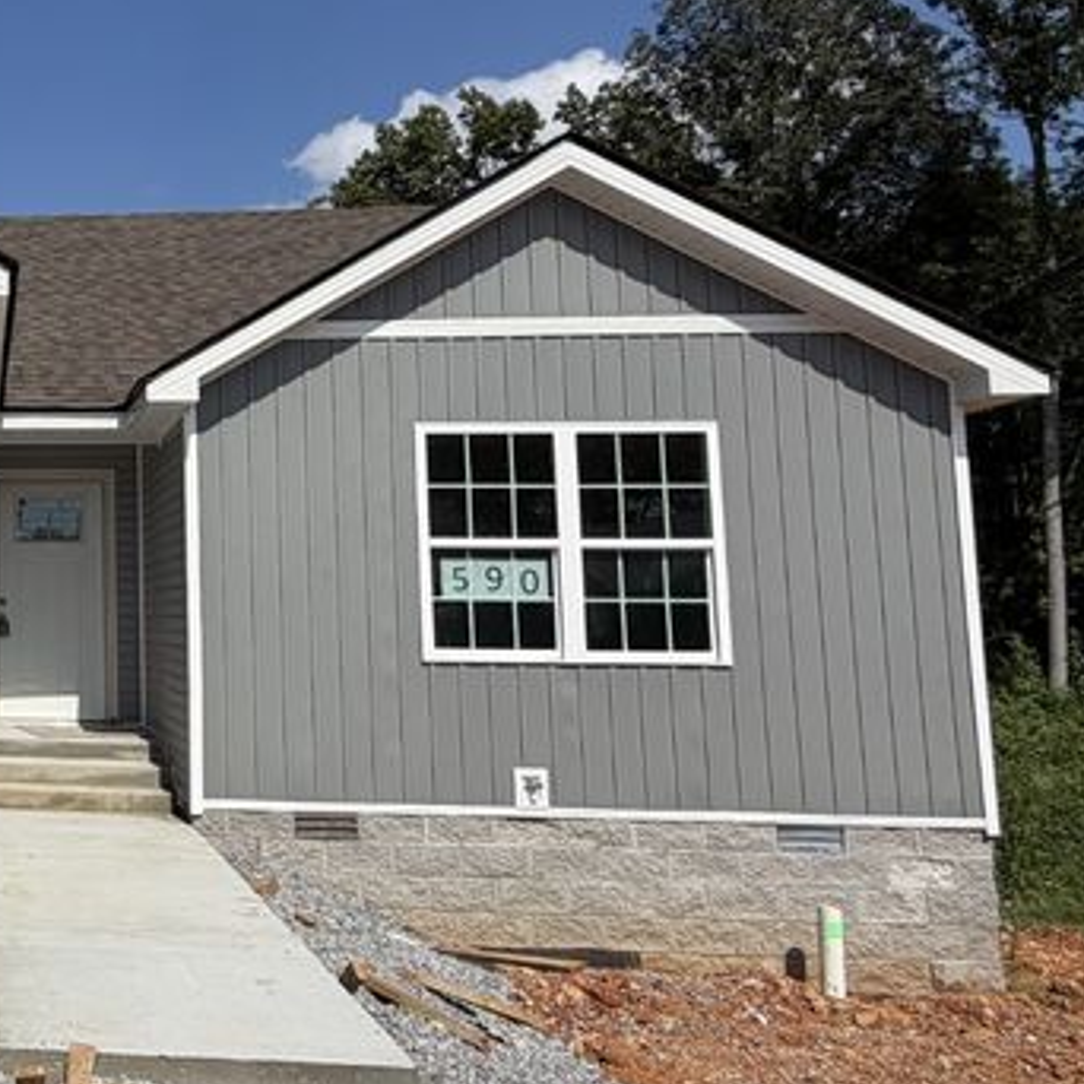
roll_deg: +1.0
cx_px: -149
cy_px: 488
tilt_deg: +7.2
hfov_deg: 36.8
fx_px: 1311
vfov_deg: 44.9
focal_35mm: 37
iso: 20
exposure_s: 1/1745
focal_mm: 2.22
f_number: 2.2
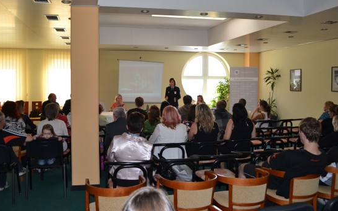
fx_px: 295
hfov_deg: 59.6
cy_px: 86
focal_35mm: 32
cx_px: 159
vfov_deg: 39.3
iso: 200
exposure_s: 1/125
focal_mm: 18
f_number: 4
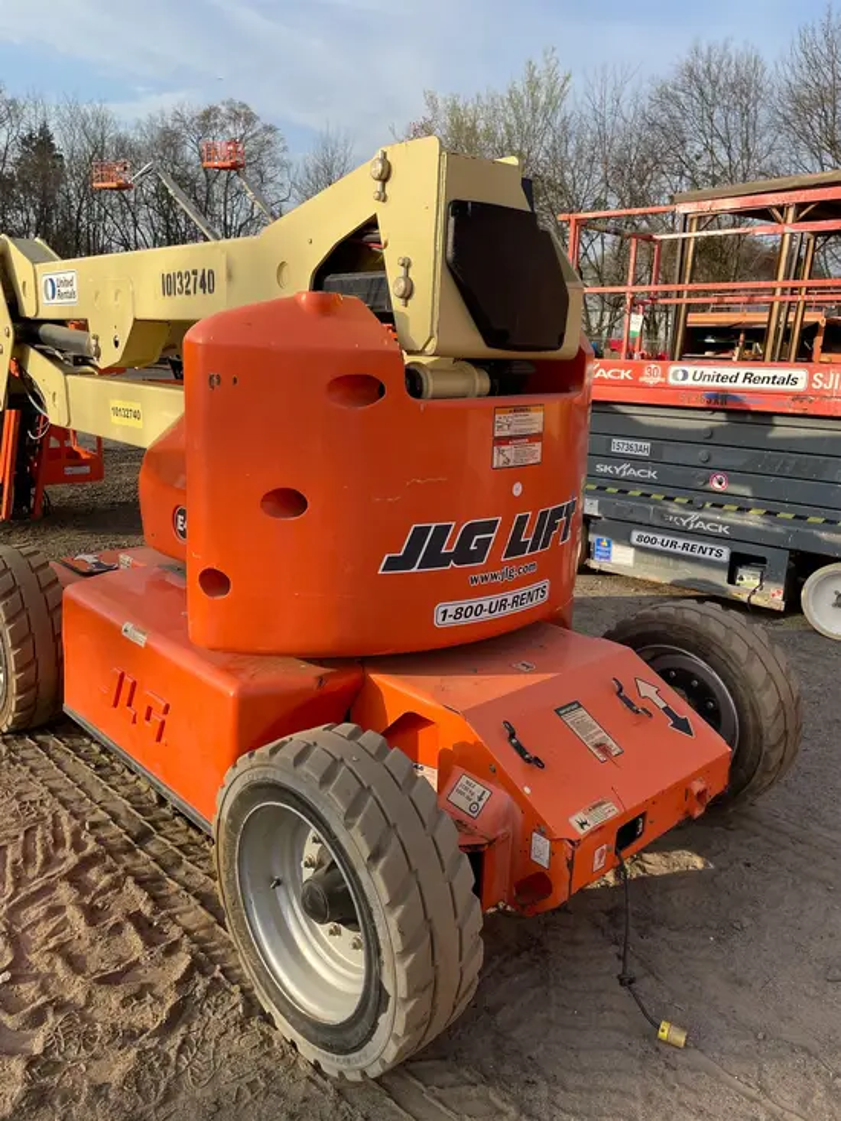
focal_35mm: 26
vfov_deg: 67.3
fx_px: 842
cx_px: 420
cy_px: 560
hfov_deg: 53.1
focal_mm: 4.2
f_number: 1.6
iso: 50
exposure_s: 1/1916
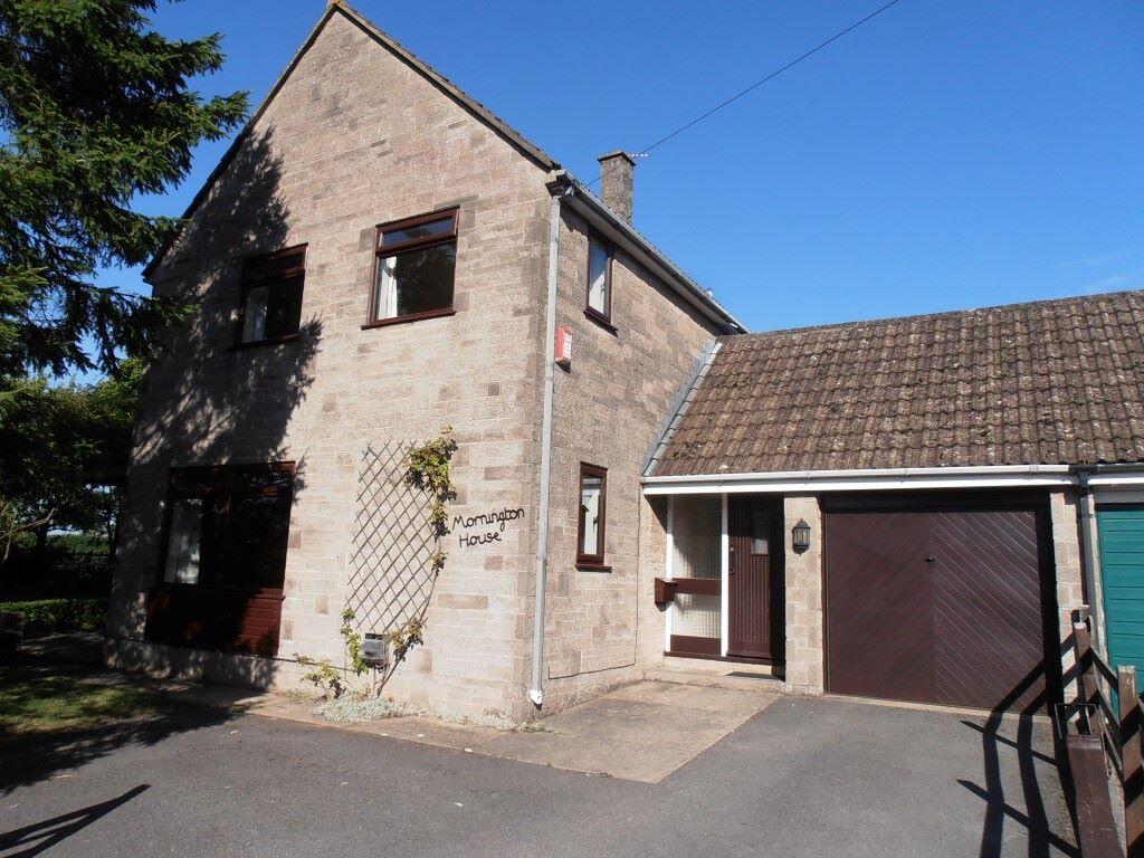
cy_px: 429
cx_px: 572
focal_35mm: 24
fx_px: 793
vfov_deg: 56.8
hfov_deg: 71.6
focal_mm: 4.2
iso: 80
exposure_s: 1/200
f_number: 7.9
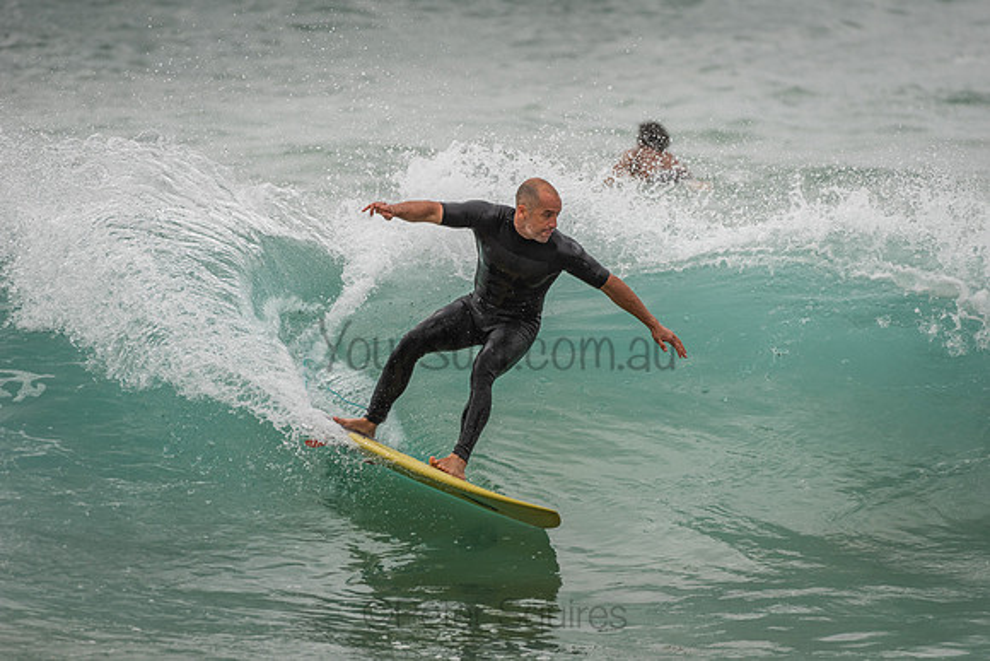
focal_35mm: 500
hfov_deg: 4.1
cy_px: 330
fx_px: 13753
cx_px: 495
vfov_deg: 2.8
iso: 280
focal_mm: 500
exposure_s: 1/2000
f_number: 5.6
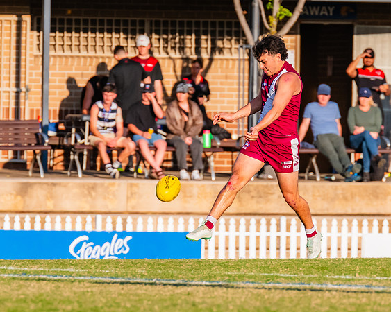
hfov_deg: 2.0
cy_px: 124
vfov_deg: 1.6
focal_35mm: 968
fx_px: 11201
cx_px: 256
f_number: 10
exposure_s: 1/1000
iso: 800
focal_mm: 420
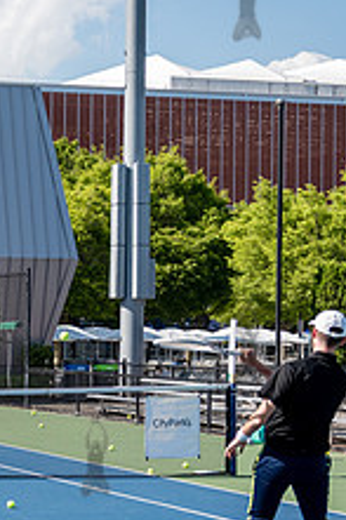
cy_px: 340
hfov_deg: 11.9
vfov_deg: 18.7
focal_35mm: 109
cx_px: -209
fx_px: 1574
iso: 200
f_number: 3.5
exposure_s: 1/1600
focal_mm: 40
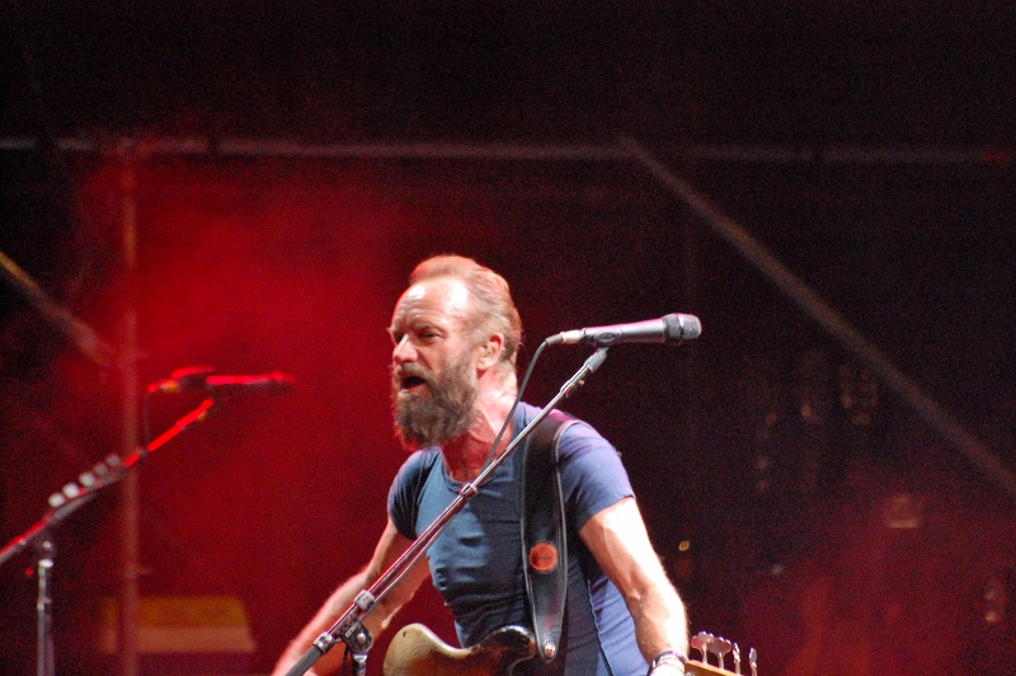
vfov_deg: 3.0
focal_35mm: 450
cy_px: 338
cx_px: 508
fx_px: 12689
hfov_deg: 4.6
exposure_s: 1/125
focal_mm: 300
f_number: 5.6
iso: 1600
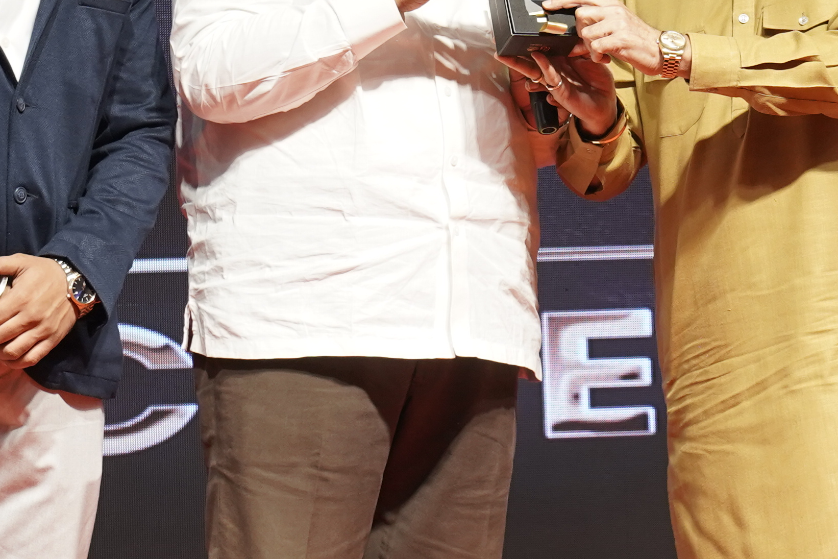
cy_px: 109
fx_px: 4423
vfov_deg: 7.2
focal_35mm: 190
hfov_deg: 10.8
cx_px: 529
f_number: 5.6
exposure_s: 1/100
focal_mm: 52
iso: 1250
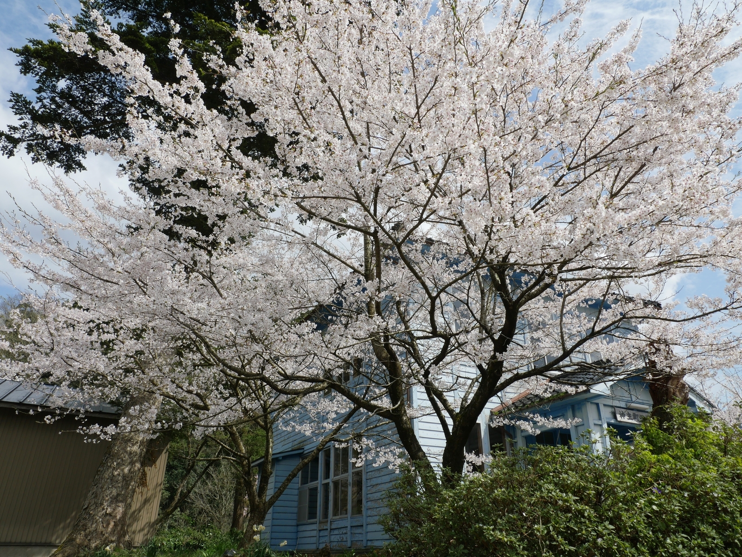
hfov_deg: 71.6
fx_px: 514
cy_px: 278
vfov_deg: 56.8
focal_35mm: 24
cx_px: 371
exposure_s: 1/500
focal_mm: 12
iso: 200
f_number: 8
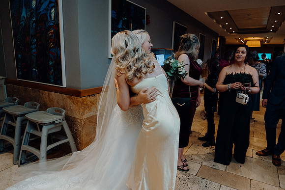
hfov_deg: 73.7
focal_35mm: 24
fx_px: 190
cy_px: 95
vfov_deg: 53.2
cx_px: 142
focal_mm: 24
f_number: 3.5
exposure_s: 1/160
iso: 2500
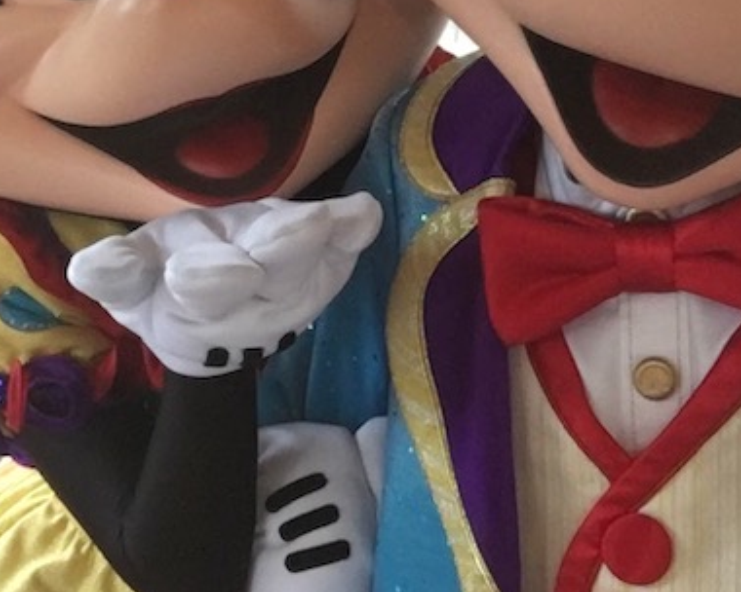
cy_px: -18
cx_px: 189
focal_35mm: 102
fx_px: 2237
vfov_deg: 14.8
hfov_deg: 18.7
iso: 64
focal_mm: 2.65
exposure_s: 1/100
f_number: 2.2
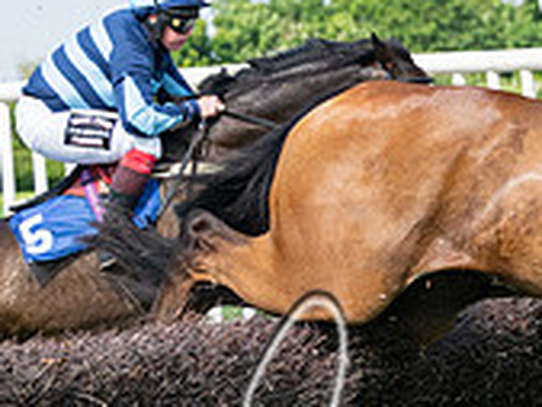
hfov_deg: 6.2
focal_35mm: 311
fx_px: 4873
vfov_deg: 4.8
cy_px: 330
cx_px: 1030
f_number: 4
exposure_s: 1/3200
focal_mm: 70
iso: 400
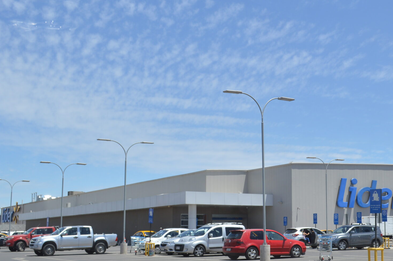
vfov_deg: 25.9
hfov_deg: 37.0
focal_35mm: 52
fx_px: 567
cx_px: 312
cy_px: 152
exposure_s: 1/400
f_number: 8
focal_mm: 20
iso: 100
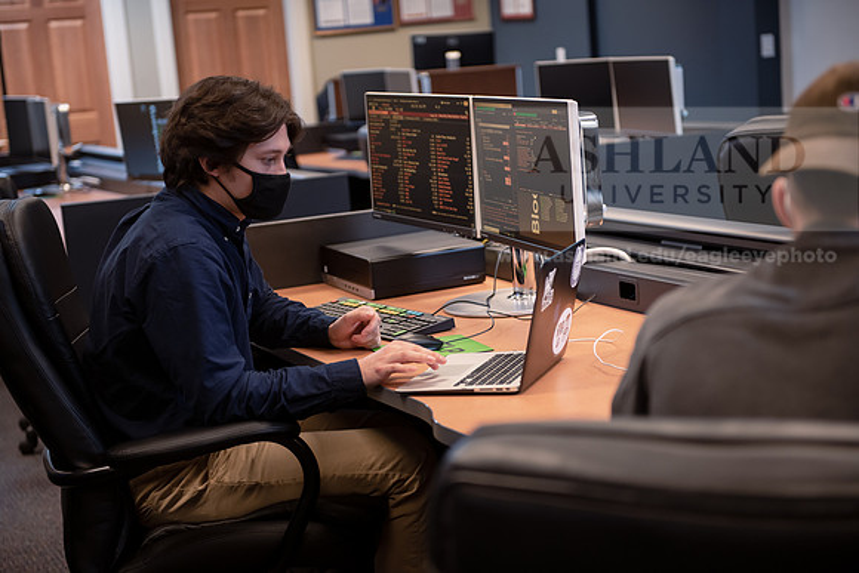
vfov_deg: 20.6
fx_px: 1575
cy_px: 286
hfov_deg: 30.5
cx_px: 430
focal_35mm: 66
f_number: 3.2
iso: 1000
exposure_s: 1/125
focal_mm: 66
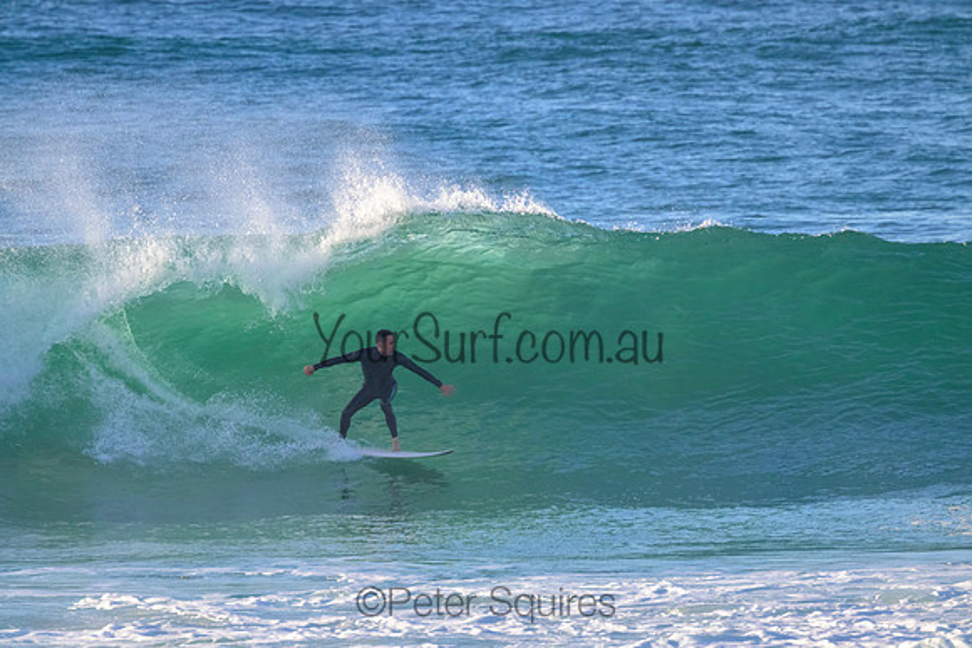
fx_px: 21604
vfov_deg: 1.7
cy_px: 324
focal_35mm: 800
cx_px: 486
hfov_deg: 2.6
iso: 2500
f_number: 11
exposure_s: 1/1600
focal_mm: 800
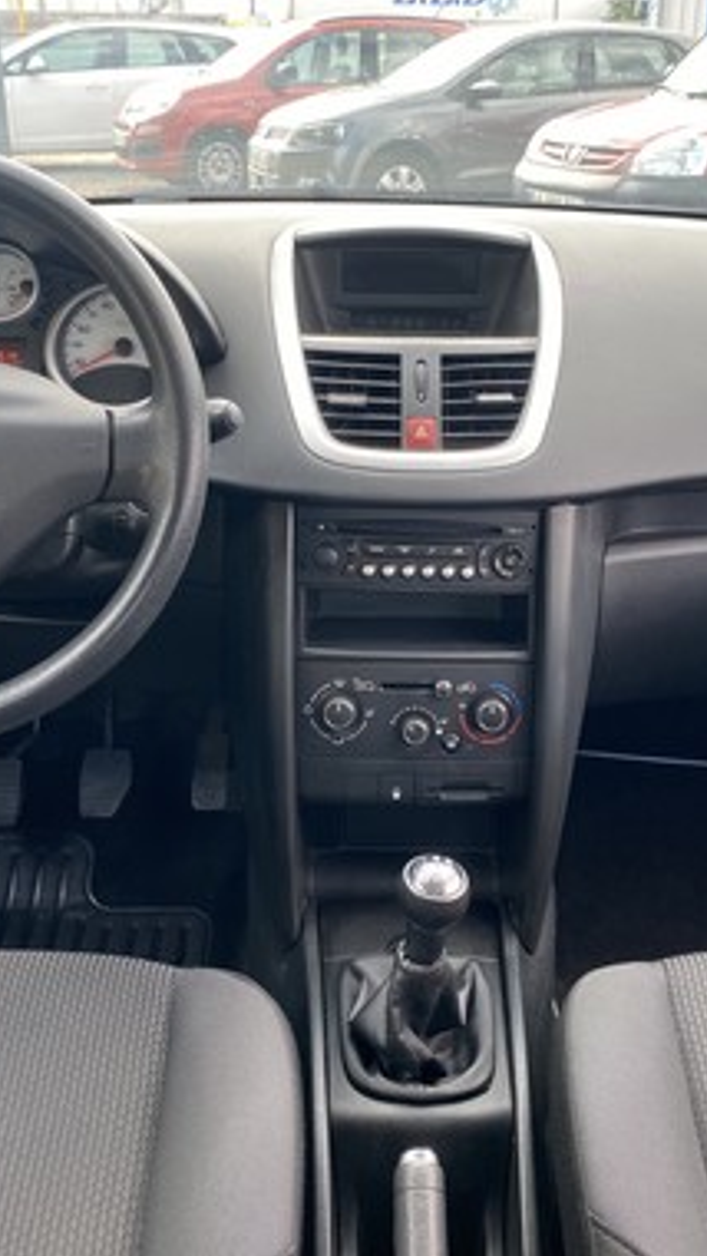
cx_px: 373
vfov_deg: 52.8
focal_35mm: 38
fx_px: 1265
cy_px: 626
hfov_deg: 31.2
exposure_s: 1/121
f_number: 1.8
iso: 50
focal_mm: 4.25
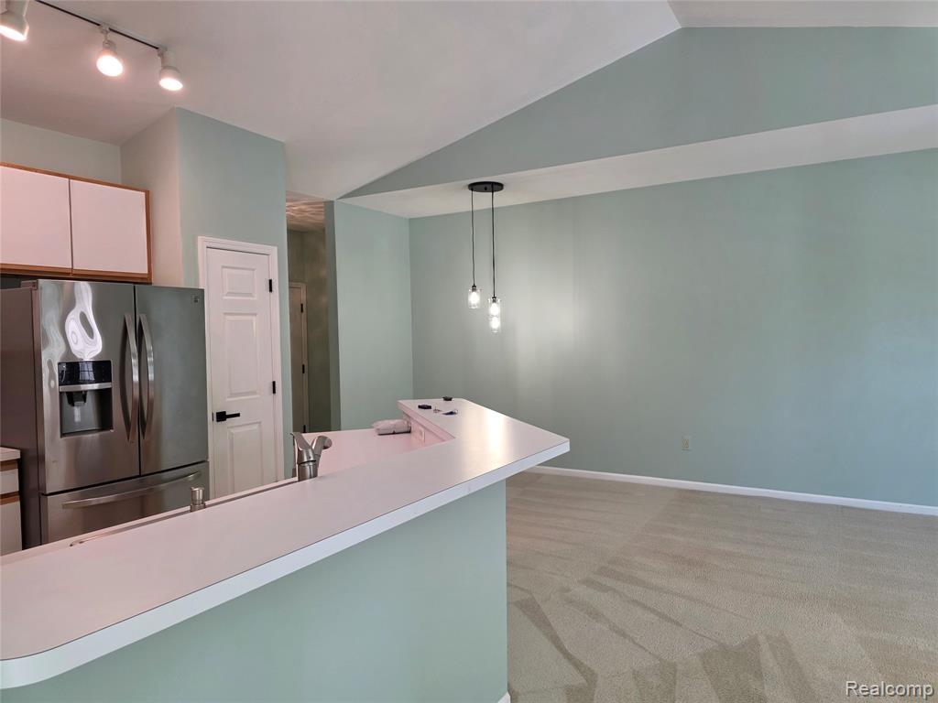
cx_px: 469
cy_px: 352
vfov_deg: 58.9
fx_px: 623
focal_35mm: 23
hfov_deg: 73.9
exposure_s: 1/120
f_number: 1.7
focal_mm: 6.3
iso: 125
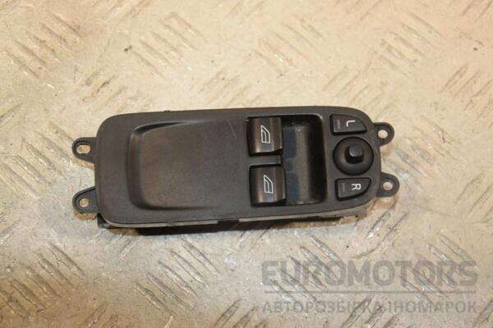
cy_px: 164
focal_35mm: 78
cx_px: 246
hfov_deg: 26.0
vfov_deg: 17.5
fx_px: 1068
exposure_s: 1/200
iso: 800
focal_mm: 52
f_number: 5.6
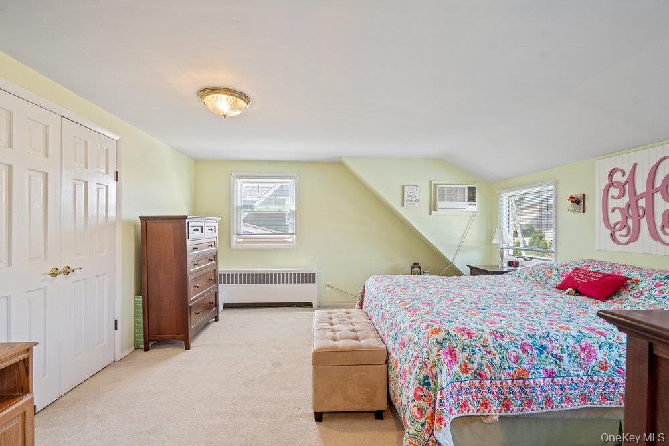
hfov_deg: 96.7
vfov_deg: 73.8
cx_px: 334
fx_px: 297
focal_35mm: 16
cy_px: 223
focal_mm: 16
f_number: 5.6
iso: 640
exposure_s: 1/10
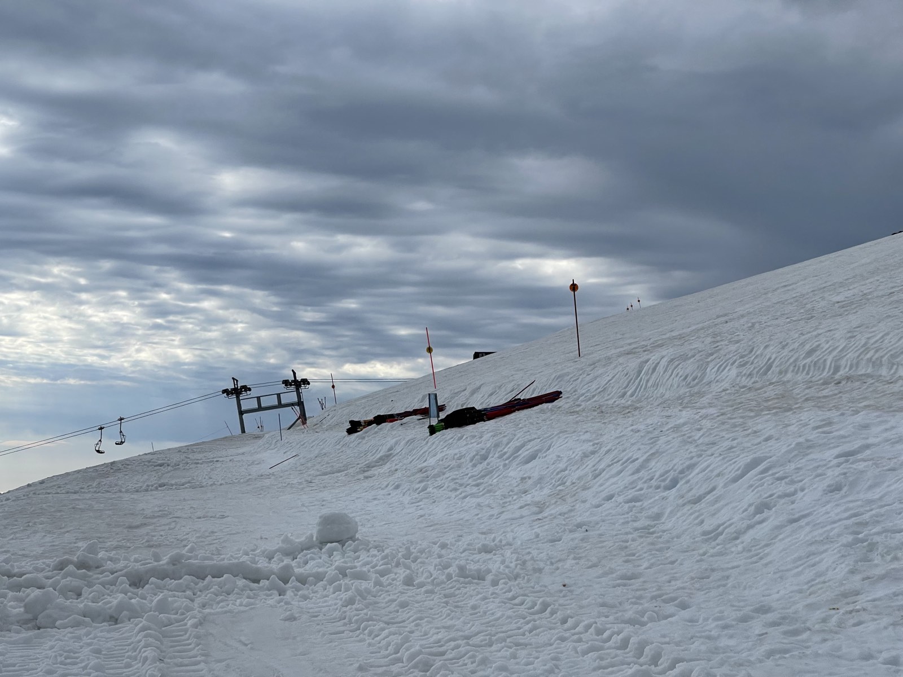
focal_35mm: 64
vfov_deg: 22.9
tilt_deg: +5.3
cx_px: 452
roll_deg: -0.6
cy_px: 338
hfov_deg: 30.3
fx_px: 1670
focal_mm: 7.5
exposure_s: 1/2481
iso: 20
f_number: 2.2
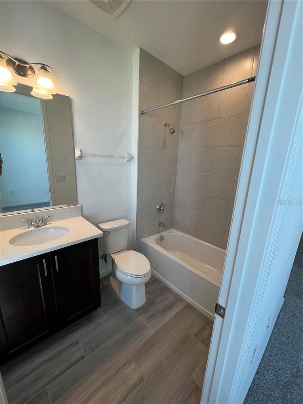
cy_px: 202
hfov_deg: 89.9
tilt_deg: -13.6
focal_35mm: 13
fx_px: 152
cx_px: 152
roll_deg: -2.4
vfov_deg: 106.2
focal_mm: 1.57
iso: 80
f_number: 1.8
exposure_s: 1/120
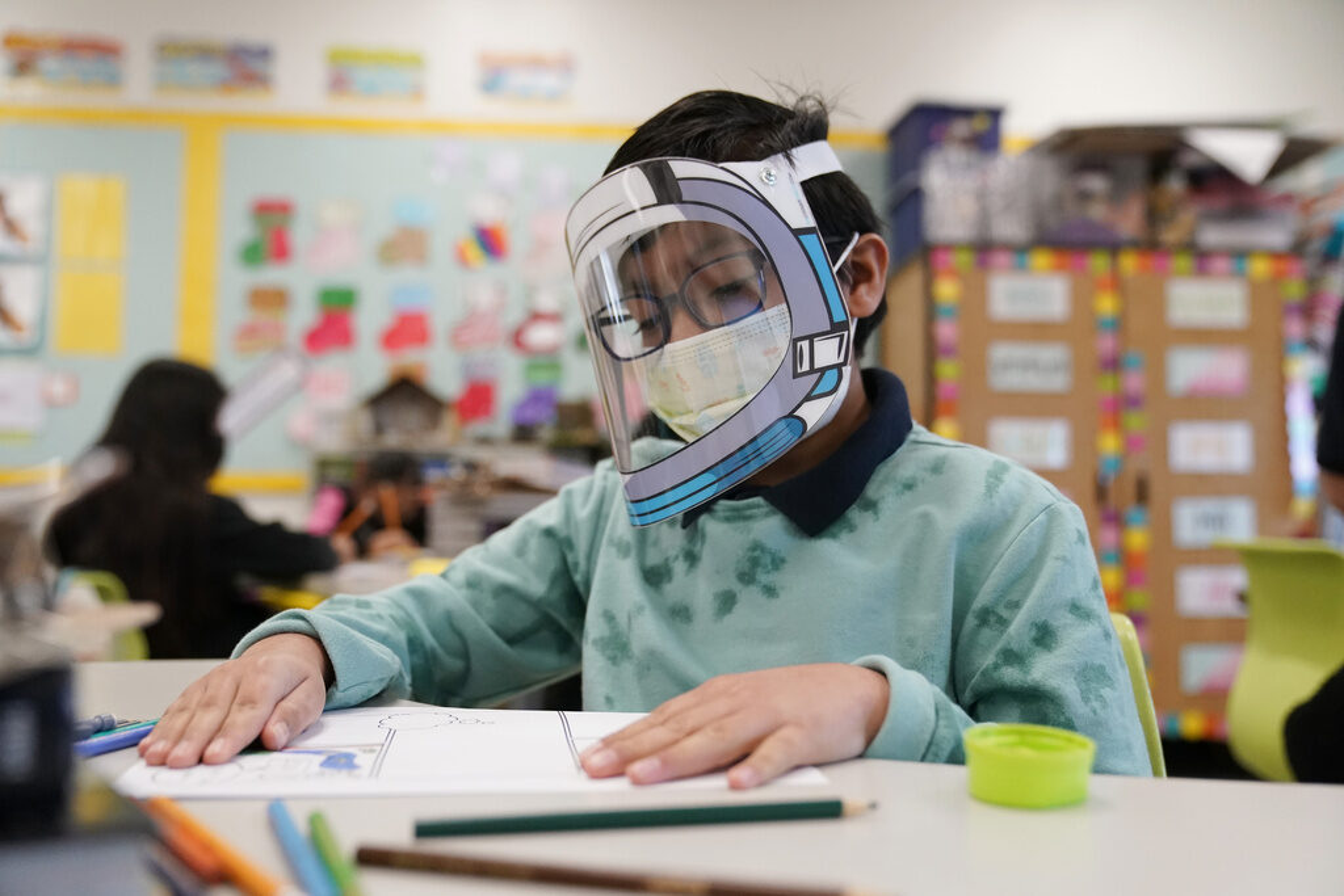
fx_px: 1195
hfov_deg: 58.7
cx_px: 672
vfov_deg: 41.1
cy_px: 448
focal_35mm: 32
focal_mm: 32
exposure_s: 1/640
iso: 4000
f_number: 2.8
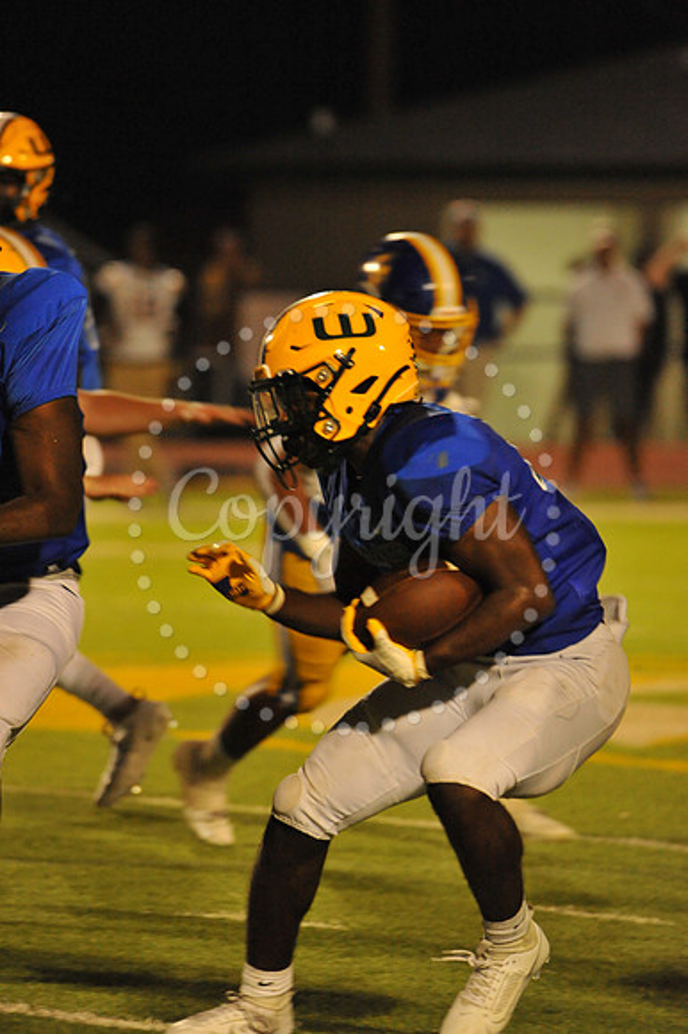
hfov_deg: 3.4
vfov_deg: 5.2
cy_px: 517
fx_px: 11479
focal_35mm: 400
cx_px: 344
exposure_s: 1/200
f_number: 6.3
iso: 5000
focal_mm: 400
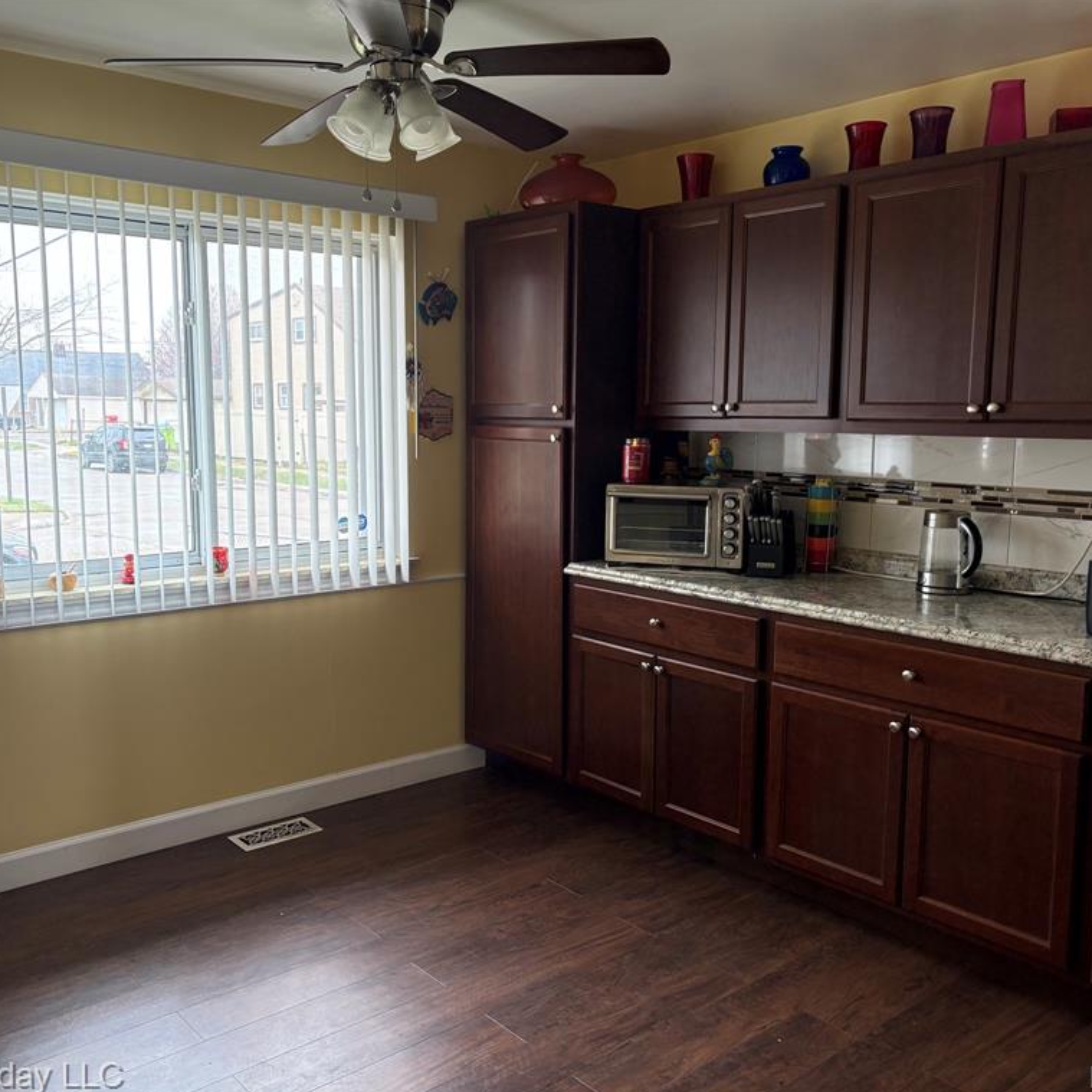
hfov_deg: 52.5
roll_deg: -0.4
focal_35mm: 31
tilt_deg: -7.7
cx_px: 499
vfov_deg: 52.5
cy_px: 548
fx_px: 1106
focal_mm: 5.96
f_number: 1.6
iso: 125
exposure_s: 1/86
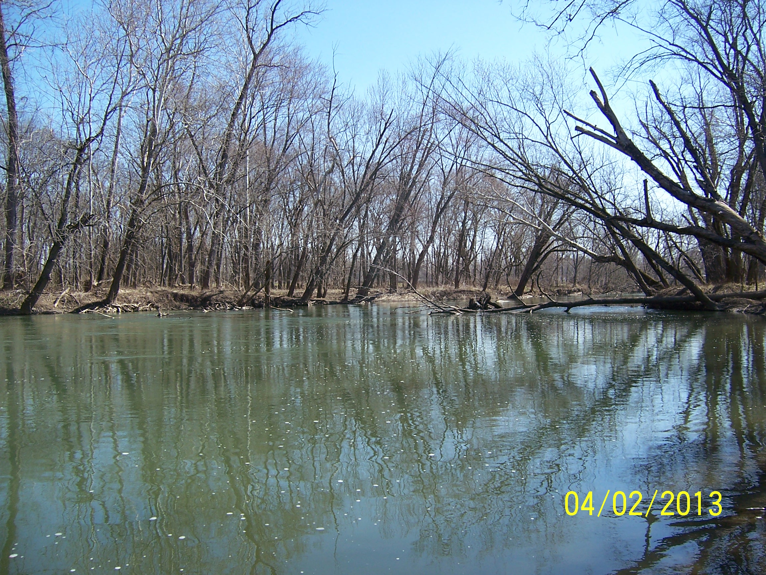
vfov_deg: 42.9
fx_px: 730
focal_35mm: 33
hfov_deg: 55.4
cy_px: 288
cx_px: 383
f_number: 3.4
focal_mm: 5.5
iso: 80
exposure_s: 1/500
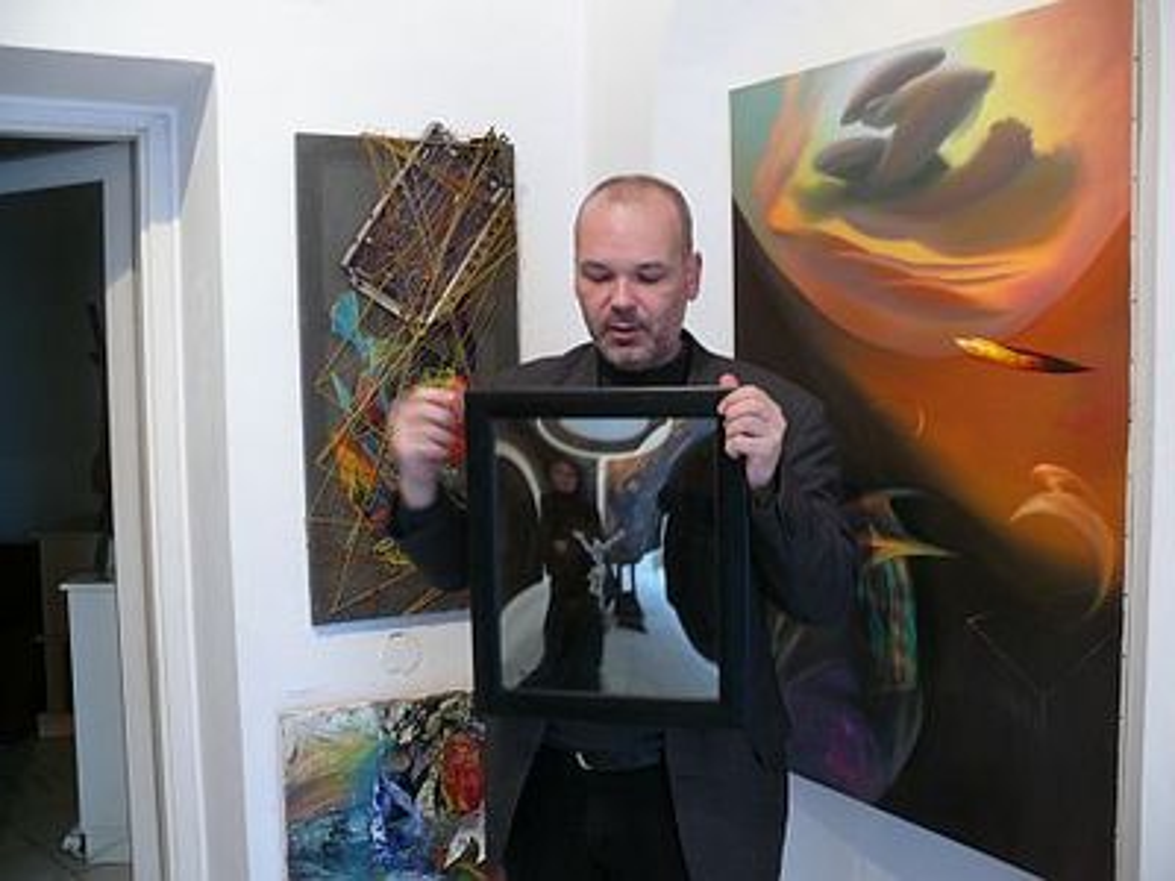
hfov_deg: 52.6
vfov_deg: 40.7
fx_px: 1188
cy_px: 440
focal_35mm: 35
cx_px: 588
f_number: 2.8
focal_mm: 7.4
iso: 200
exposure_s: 1/8
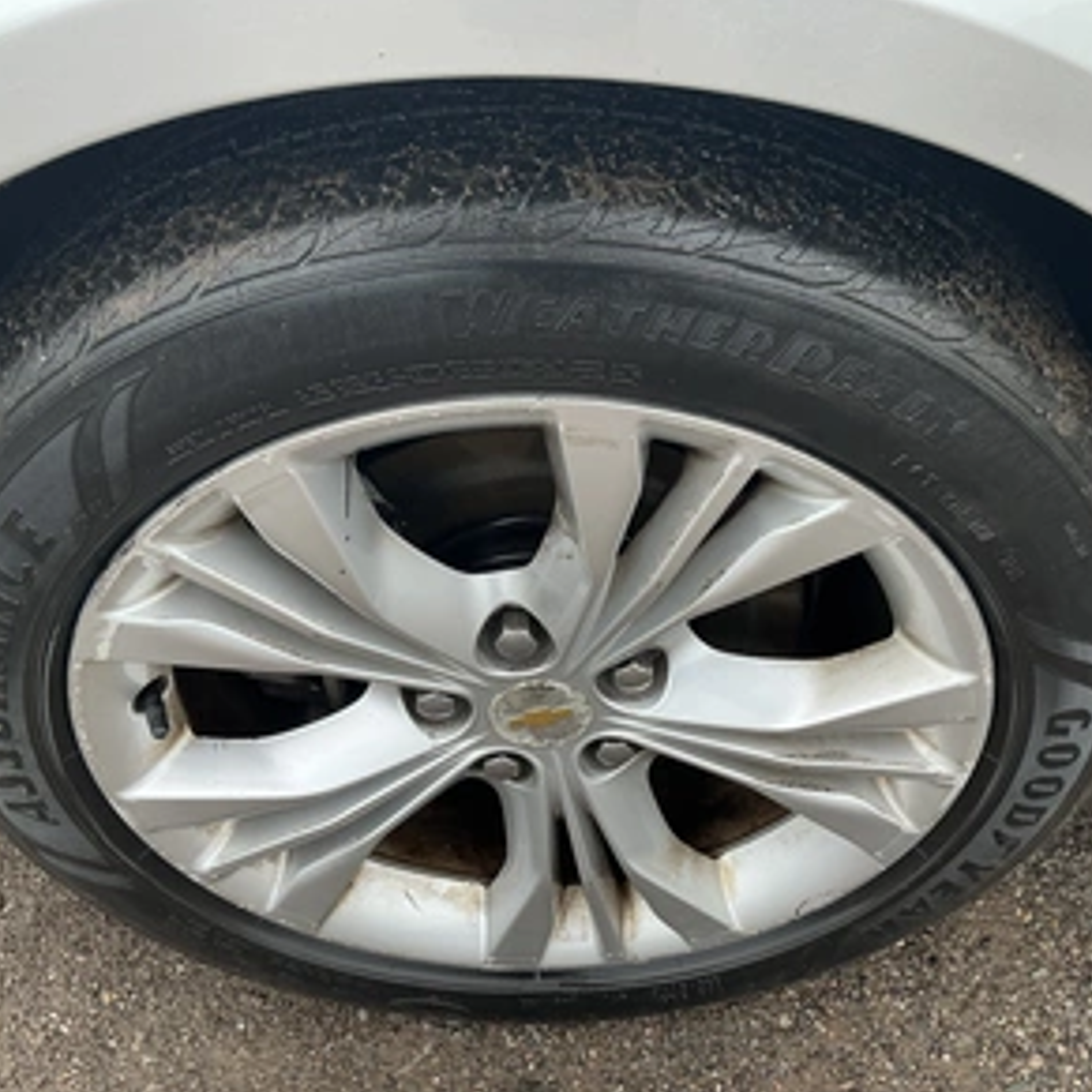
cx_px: 608
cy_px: 552
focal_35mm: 34
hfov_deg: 48.4
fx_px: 1213
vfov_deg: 48.4
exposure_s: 1/122
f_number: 1.8
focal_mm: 3
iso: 25
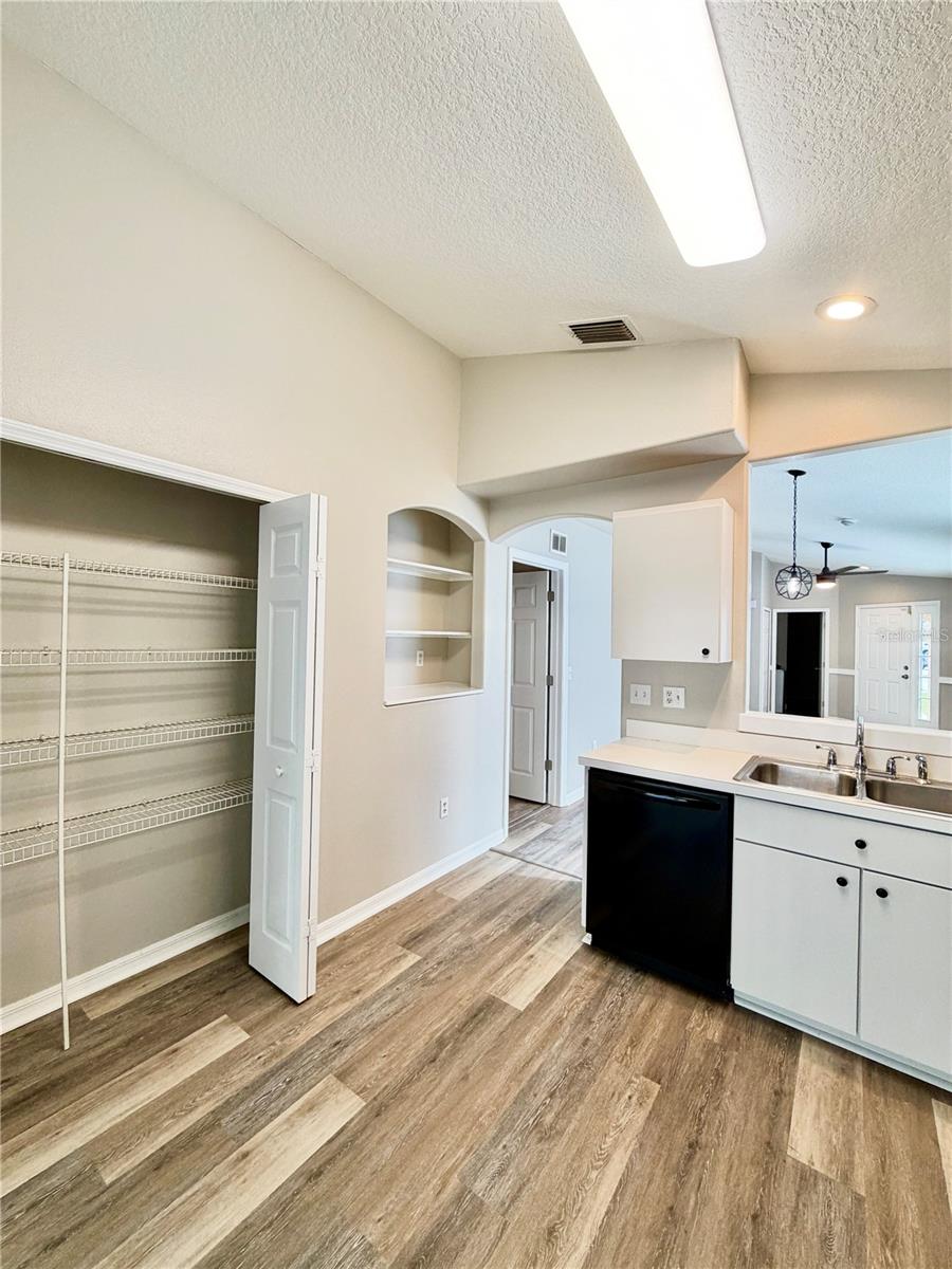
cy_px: 634
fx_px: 513
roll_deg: -1.1
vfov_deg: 102.1
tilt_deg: -0.1
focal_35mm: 14
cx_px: 476
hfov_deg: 85.7
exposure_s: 1/120
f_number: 2.2
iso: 160
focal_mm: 2.22
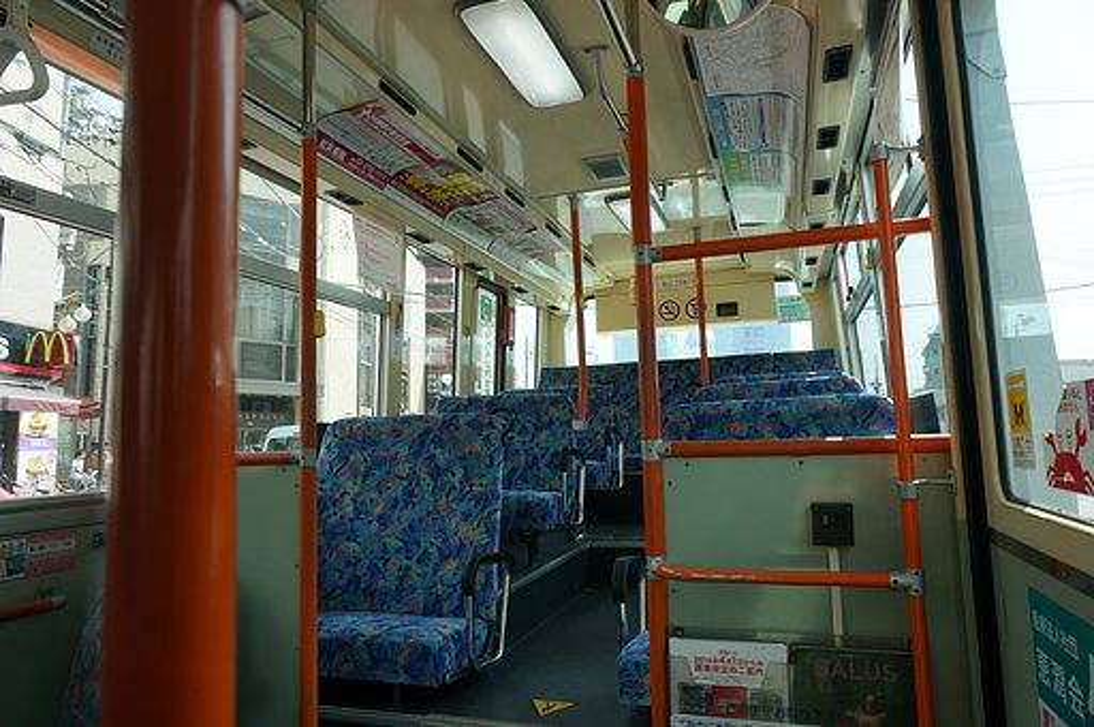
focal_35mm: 24
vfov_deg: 53.0
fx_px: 728
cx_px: 547
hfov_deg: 73.8
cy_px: 364
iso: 100
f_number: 5.6
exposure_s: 1/80
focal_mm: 16
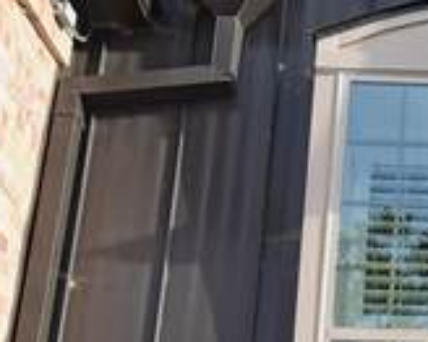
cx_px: 676
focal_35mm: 110
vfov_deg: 13.3
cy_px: 503
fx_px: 1393
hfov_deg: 15.8
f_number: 7.1
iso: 200
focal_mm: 10
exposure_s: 1/200
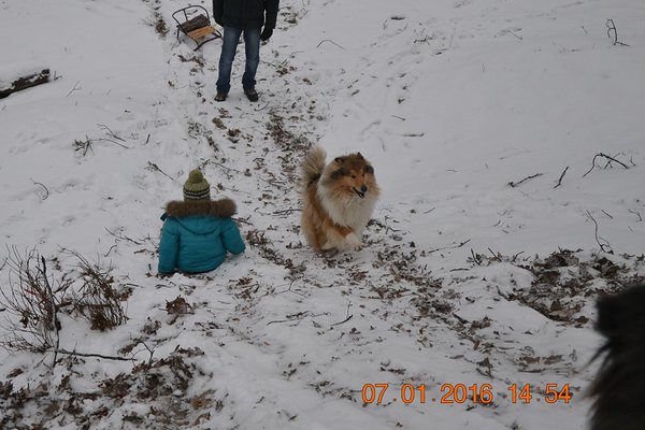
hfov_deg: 35.3
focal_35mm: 56
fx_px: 1003
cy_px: 151
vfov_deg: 24.1
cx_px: 223
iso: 640
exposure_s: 1/500
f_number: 4
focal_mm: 28
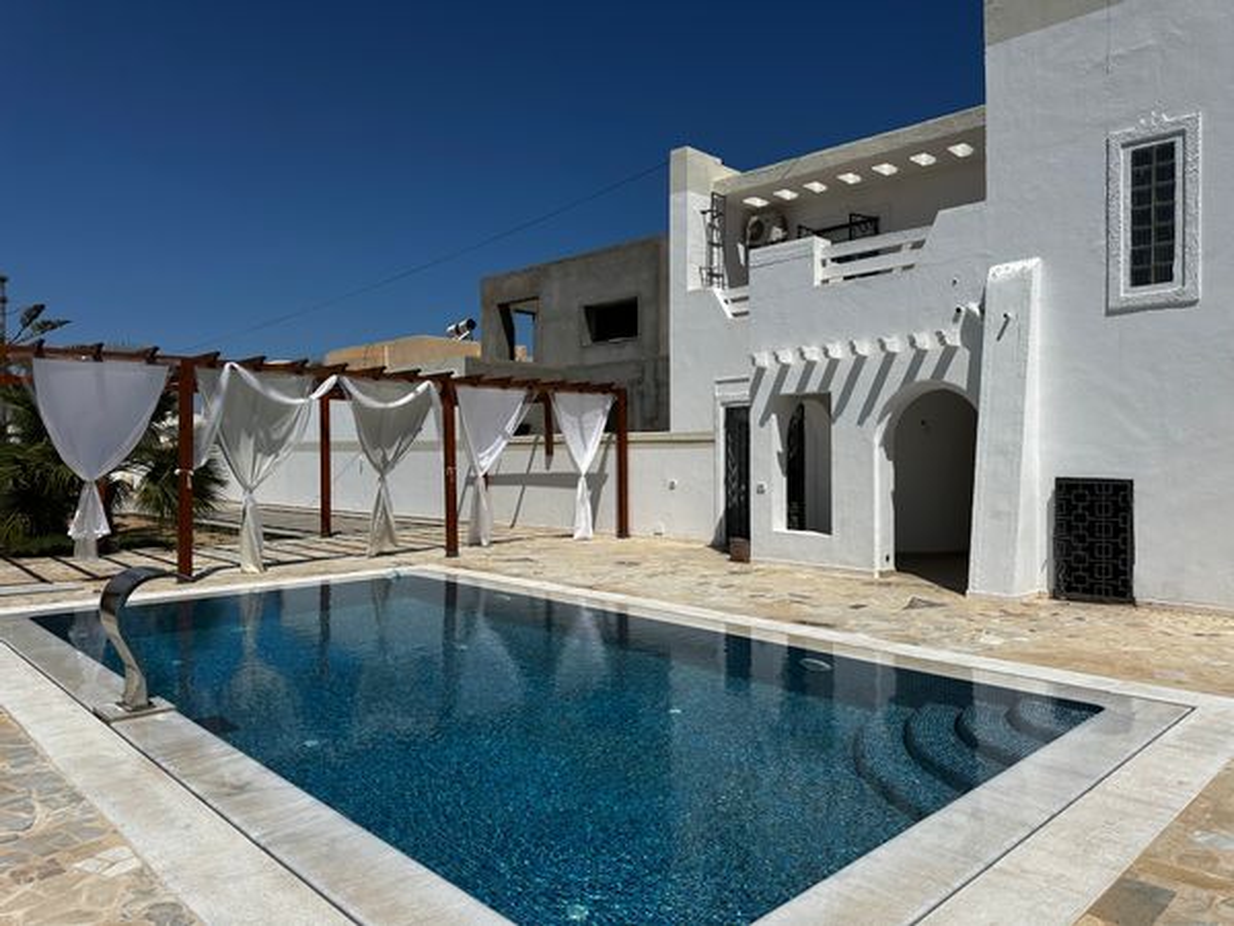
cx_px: 617
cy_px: 463
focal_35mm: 24
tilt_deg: +0.4
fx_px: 856
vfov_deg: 56.8
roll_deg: -0.2
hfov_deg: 71.6
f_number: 1.78
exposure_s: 1/15625
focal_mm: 6.86
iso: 80
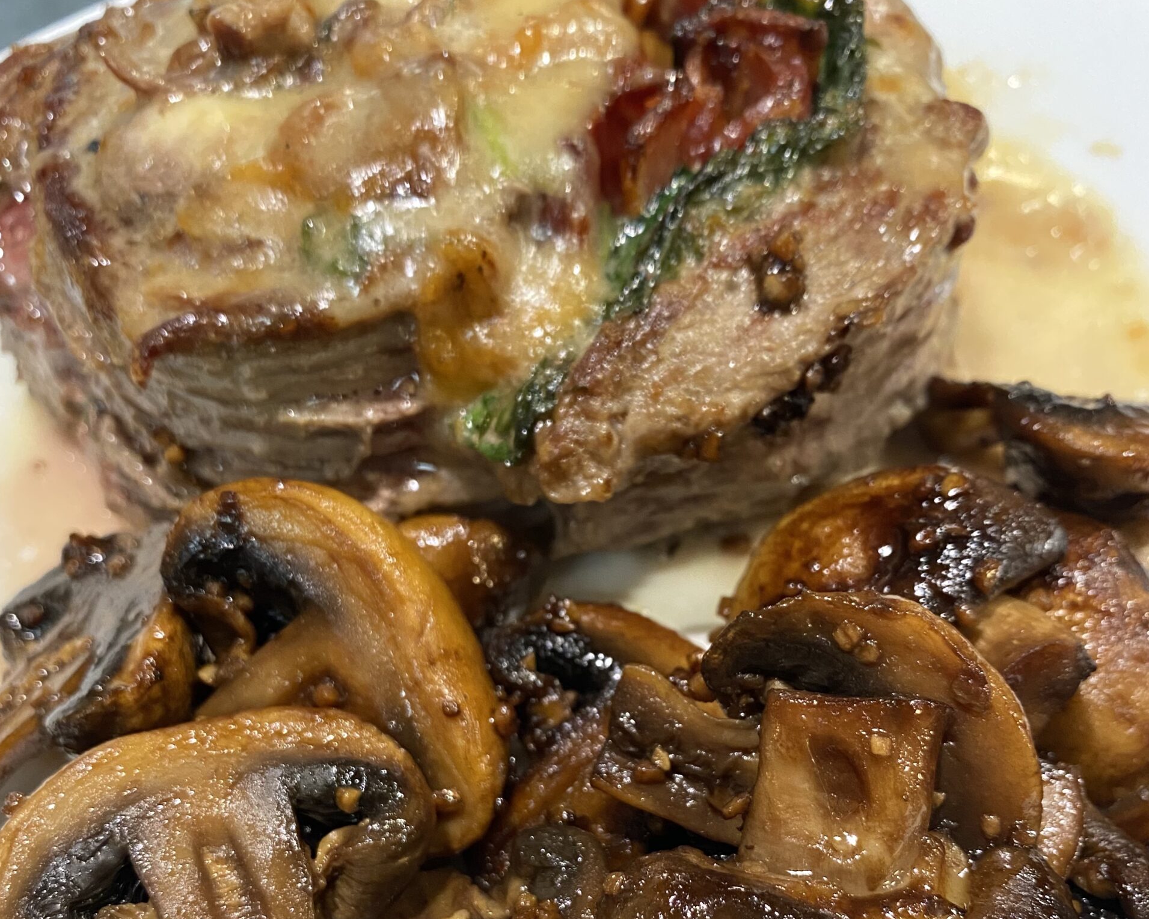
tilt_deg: -54.6
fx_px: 1156
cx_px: 572
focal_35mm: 34
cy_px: 633
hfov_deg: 52.8
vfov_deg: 42.6
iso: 500
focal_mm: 4.25
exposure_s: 1/40
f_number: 1.8
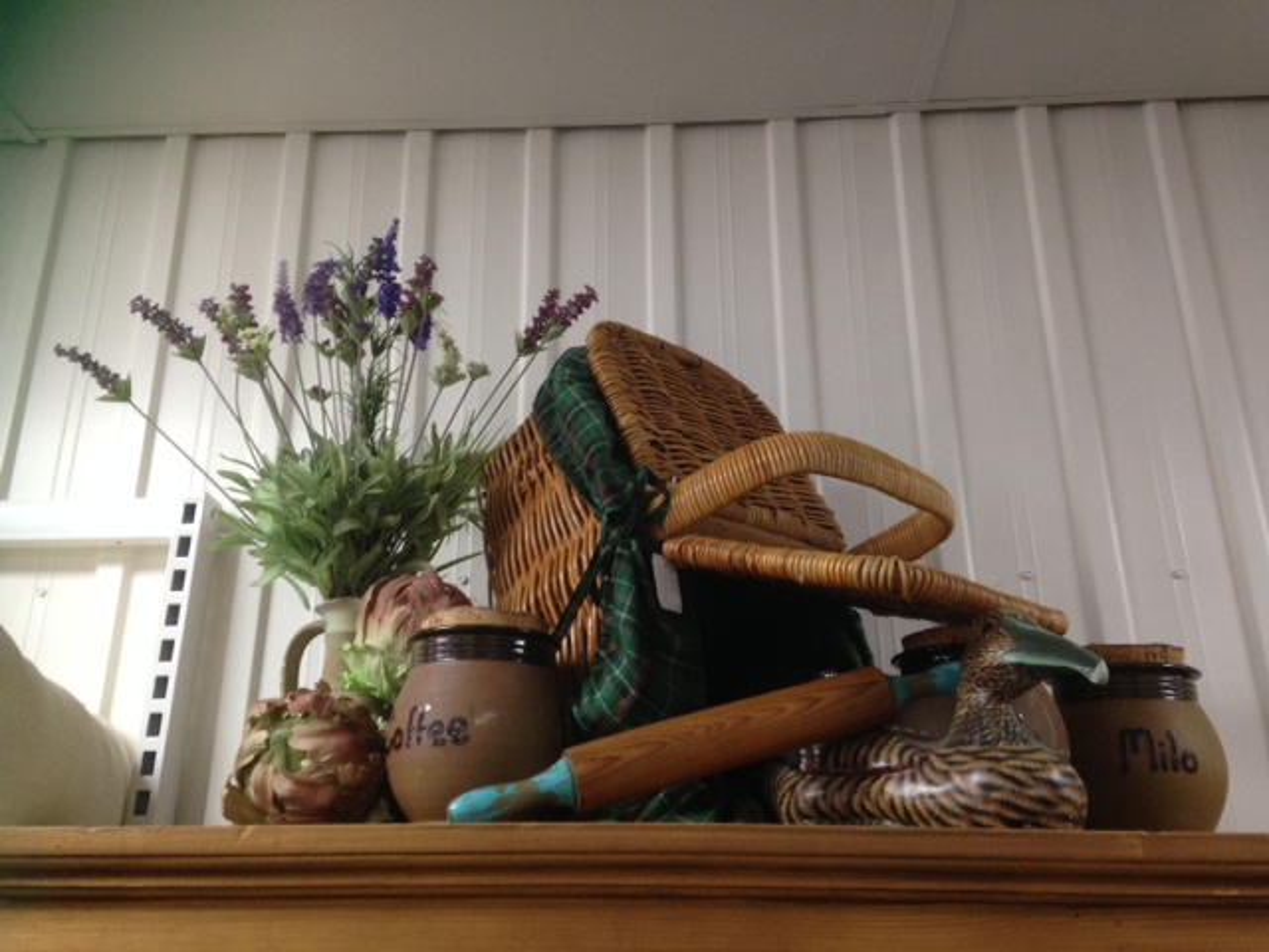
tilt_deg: +21.3
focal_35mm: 33
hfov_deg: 55.4
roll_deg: -0.5
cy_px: 476
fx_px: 1210
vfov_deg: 42.9
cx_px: 634
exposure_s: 1/20
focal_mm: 4.12
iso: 200
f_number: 2.4
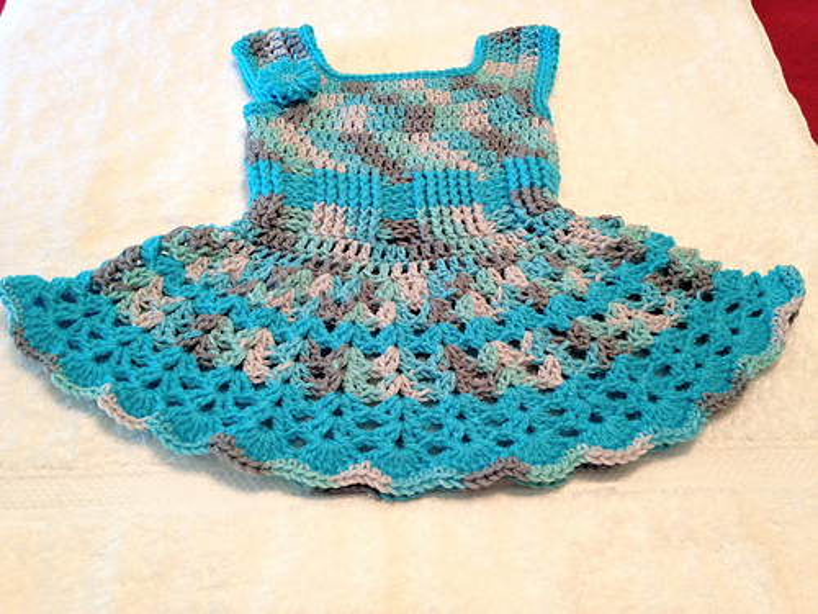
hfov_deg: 55.4
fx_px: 780
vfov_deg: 42.9
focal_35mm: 33
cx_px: 409
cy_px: 307
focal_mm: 4.12
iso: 160
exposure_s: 1/20
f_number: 2.4
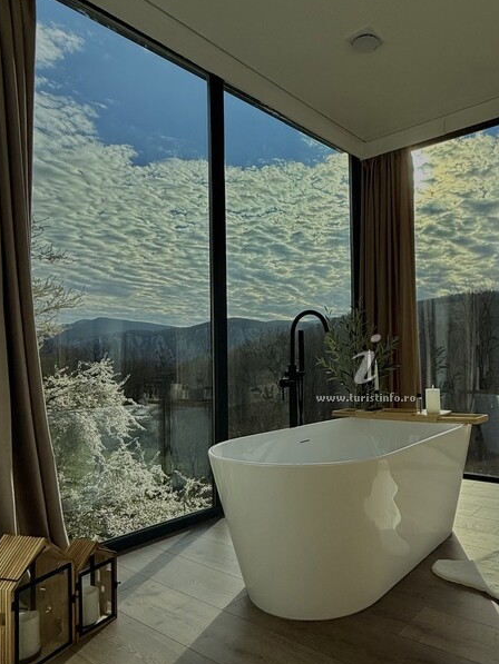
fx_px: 461
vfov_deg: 71.5
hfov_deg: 54.8
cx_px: 358
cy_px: 358
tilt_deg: +1.7
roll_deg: +0.6
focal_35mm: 24
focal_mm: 2.22
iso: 50
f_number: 2.2
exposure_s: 1/2841
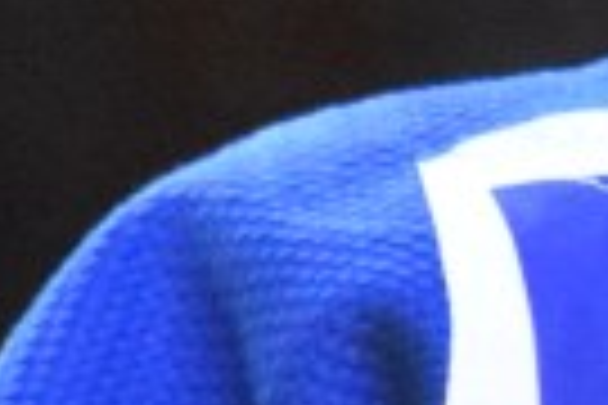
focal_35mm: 3402
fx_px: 57452
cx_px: 1144
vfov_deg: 0.4
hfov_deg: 0.6
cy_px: 65
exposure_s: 1/500
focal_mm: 300
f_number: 7.1
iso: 6400
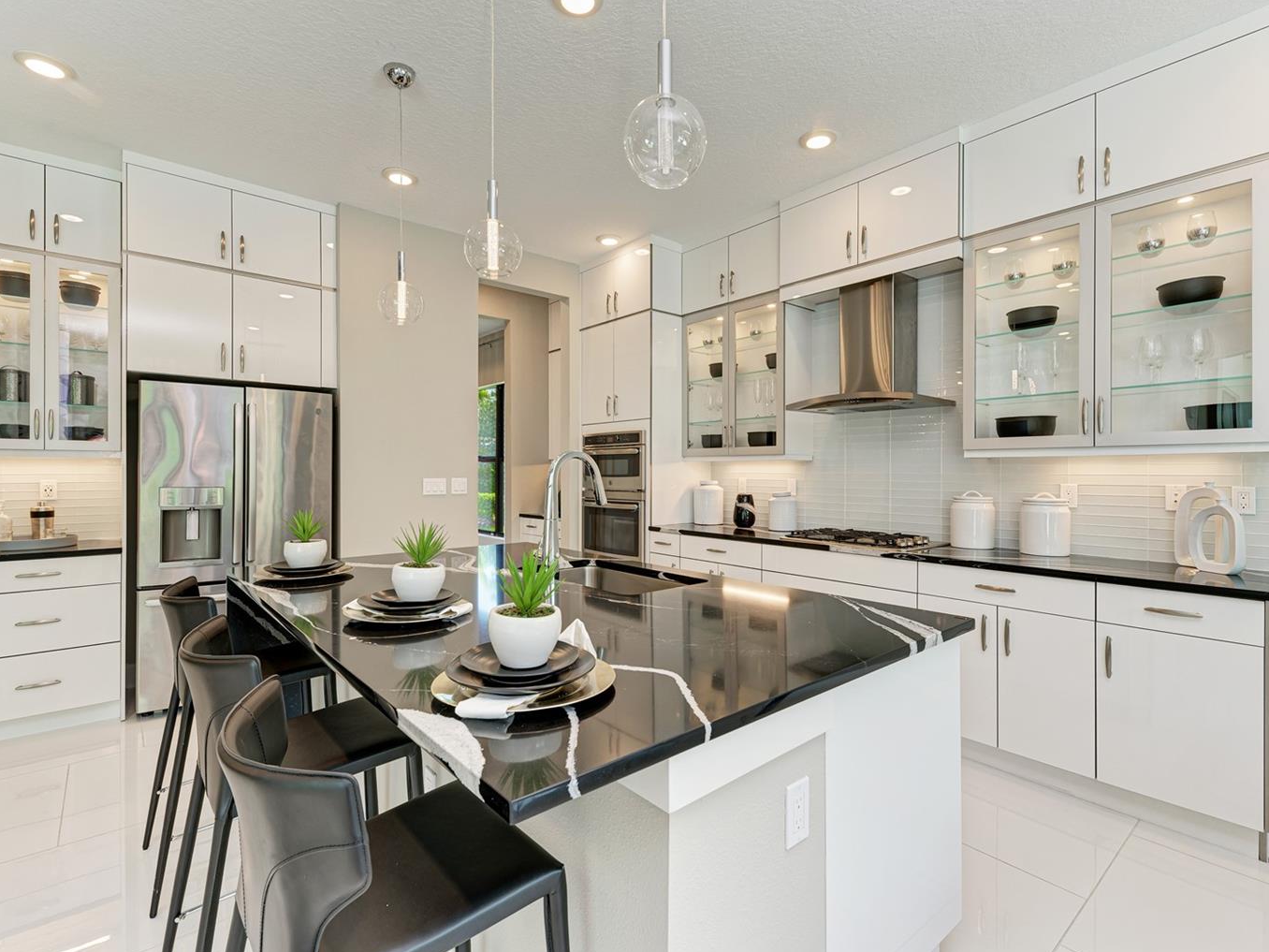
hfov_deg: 91.0
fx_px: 623
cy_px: 466
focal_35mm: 17
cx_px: 641
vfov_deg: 74.7
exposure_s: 1/15
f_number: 9
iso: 200
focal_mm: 15
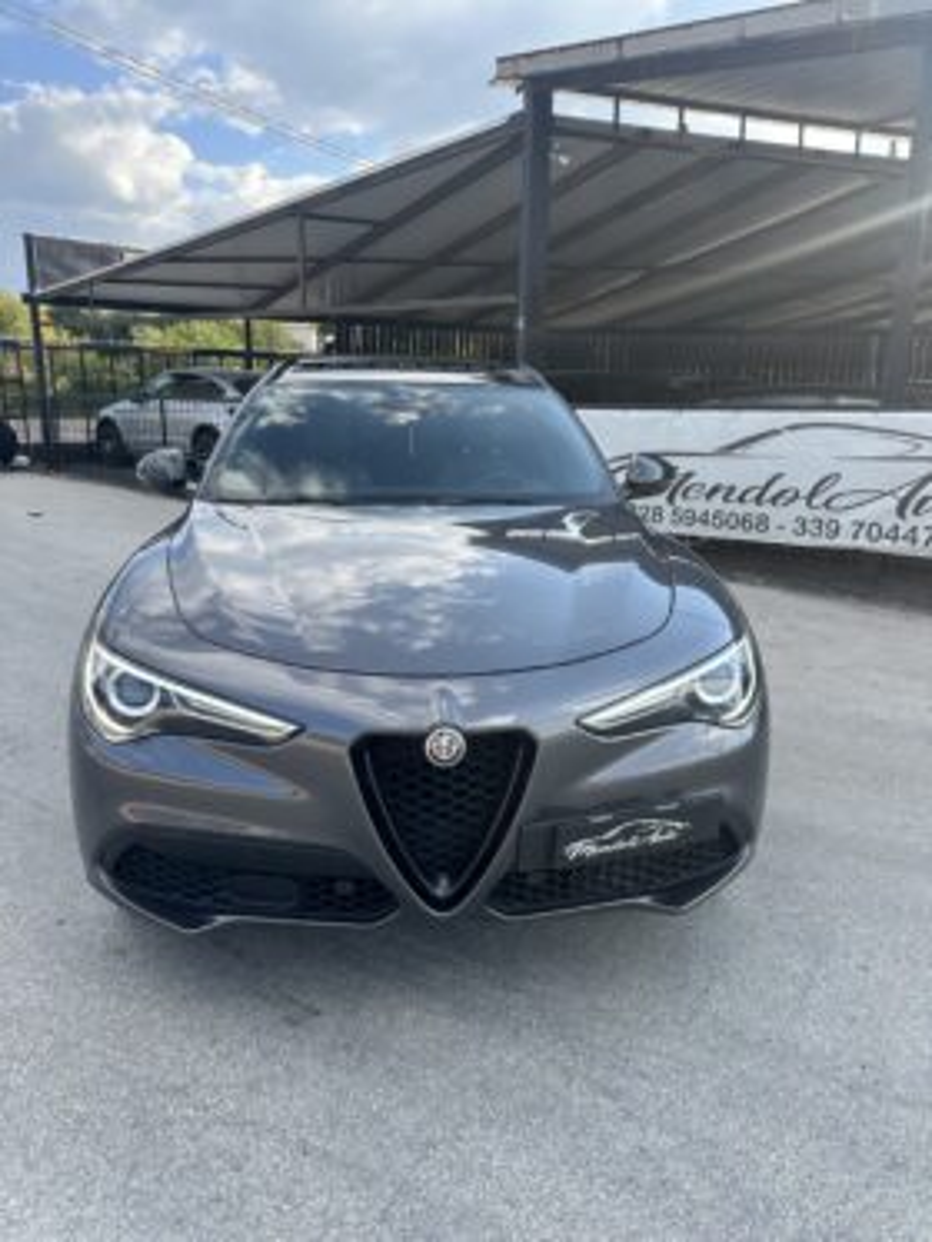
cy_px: 621
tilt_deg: -13.5
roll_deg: -1.6
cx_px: 466
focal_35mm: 24
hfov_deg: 56.8
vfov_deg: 71.6
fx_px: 861
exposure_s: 1/1198
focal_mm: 6.86
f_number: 1.78
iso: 80
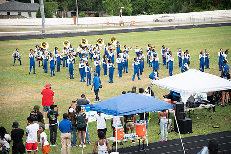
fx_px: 705
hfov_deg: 18.6
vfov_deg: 12.4
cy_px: 77
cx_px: 116
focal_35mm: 110
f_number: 4
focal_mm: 110
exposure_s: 1/200
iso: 400
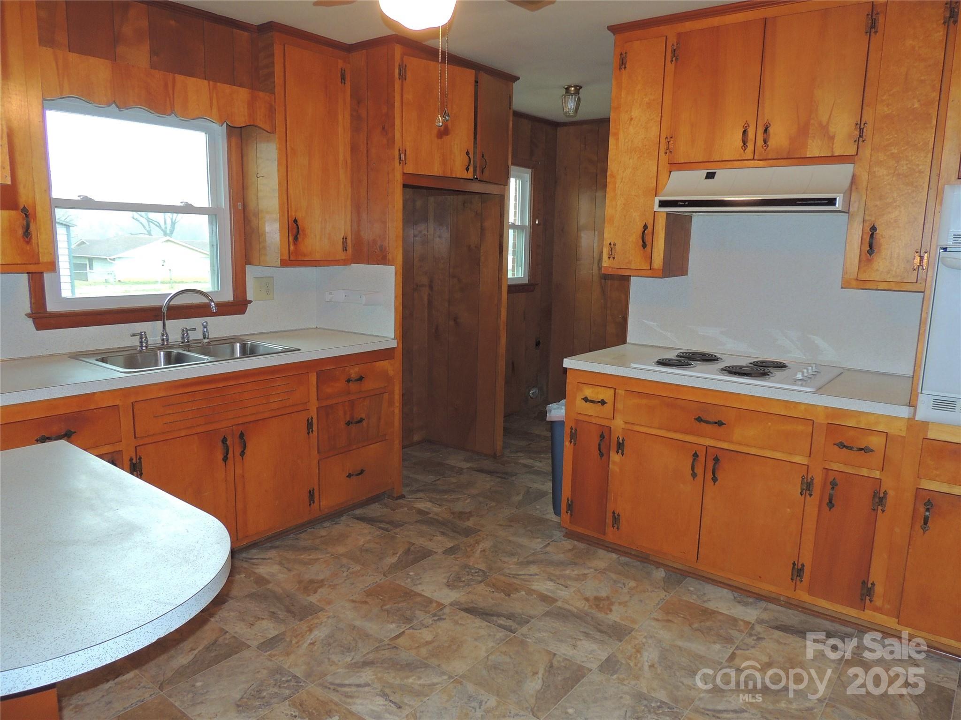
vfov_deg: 56.8
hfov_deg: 71.6
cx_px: 480
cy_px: 360
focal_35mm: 24
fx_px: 666
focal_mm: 4.3
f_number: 3
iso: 200
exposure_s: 1/30
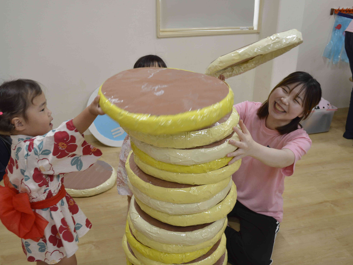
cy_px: 133
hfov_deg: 51.3
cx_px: 170
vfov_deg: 39.7
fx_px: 367
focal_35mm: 36
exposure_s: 1/80
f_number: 4.5
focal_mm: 22
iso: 400
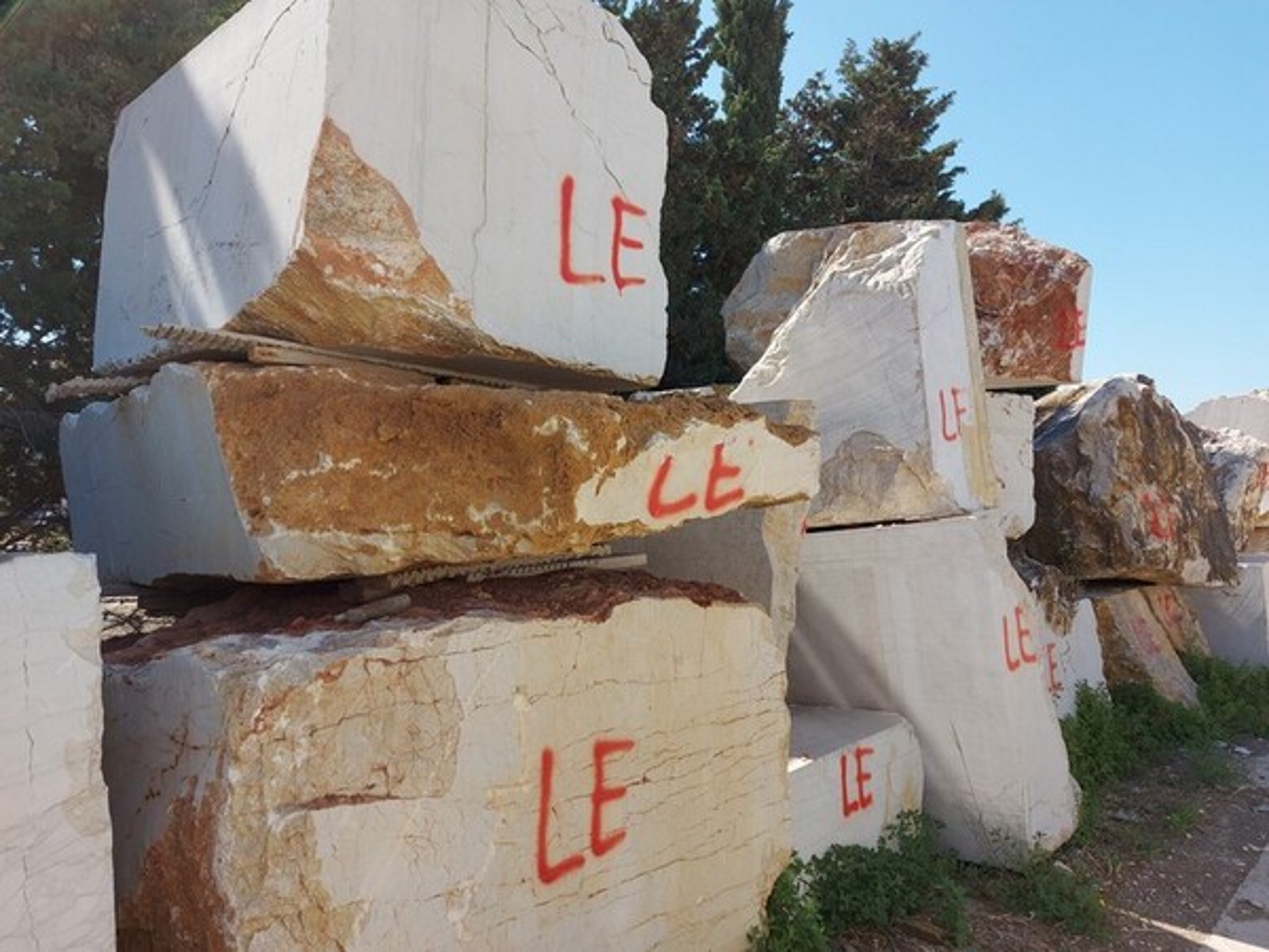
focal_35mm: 24
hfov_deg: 71.6
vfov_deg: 56.8
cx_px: 634
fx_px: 880
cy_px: 476
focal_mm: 5.23
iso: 32
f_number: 1.8
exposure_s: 1/788
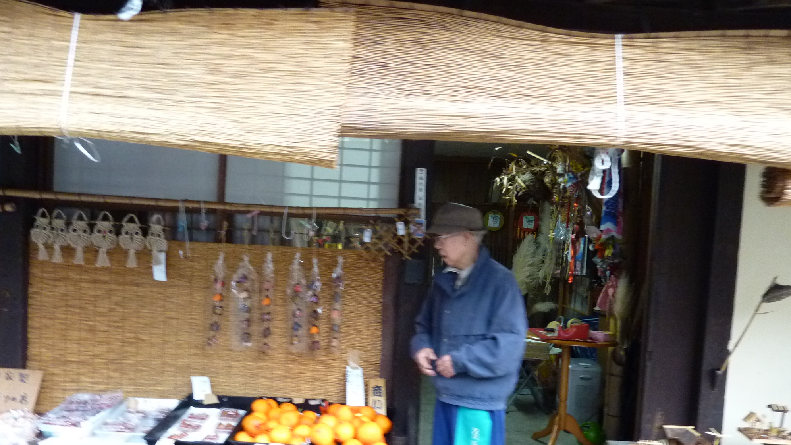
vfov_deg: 41.2
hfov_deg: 67.9
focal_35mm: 28
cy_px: 280
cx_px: 403
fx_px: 587
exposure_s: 1/30
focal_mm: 4.1
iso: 400
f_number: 3.3
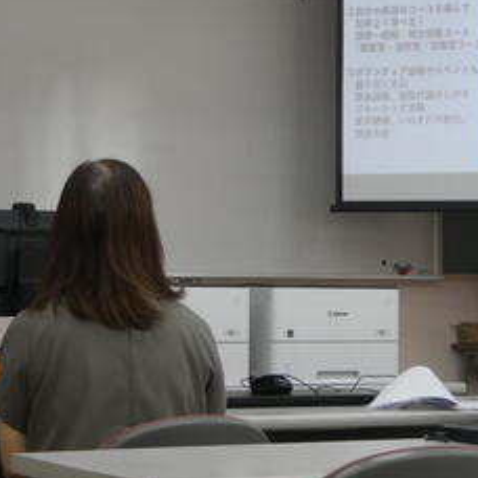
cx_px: 176
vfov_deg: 14.8
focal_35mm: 118
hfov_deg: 14.8
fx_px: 1843
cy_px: 187
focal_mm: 13.7
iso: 400
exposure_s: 1/80
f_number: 4.4
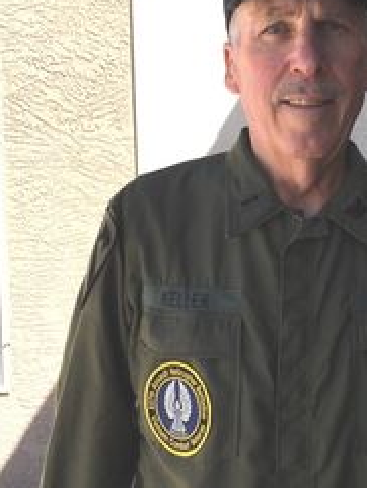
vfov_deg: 39.6
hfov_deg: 29.9
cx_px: 269
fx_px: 678
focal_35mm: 48
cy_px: 212
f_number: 2.2
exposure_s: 1/1304
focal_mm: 4.15
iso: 25
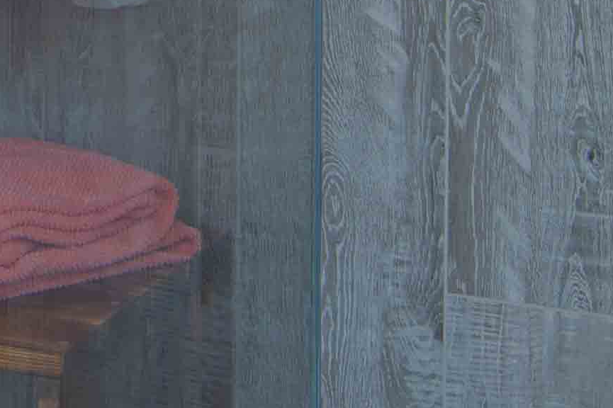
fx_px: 1948
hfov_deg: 16.7
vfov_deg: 11.4
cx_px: -224
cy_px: -226
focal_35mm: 114
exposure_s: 2.5
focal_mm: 11
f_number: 8
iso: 100
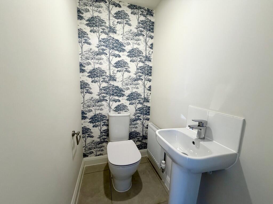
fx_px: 110
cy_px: 102
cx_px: 136
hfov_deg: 102.1
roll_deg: -2.0
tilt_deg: -8.6
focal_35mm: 14
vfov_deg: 85.7
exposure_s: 1/100
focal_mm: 2.22
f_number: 2.2
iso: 160
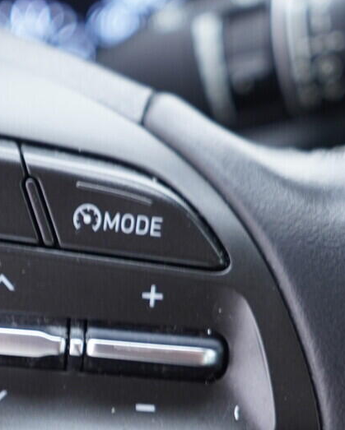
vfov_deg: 20.3
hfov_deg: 16.3
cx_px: 32
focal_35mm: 93
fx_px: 1186
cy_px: 364
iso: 400
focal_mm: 24
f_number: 2.8
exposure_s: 1/40
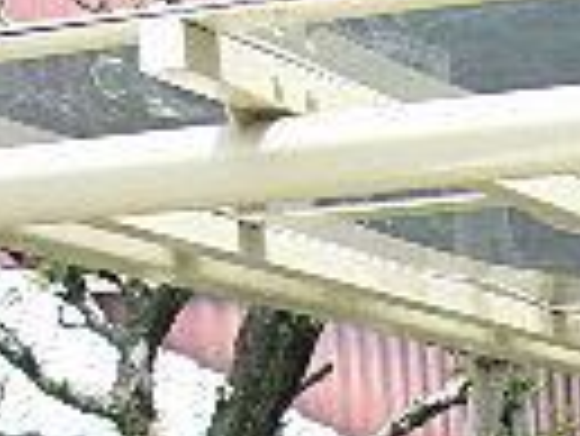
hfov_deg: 13.3
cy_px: 881
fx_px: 2331
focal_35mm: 139
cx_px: 913
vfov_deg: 9.9
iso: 80
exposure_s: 1/200
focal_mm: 4.6
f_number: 2.8
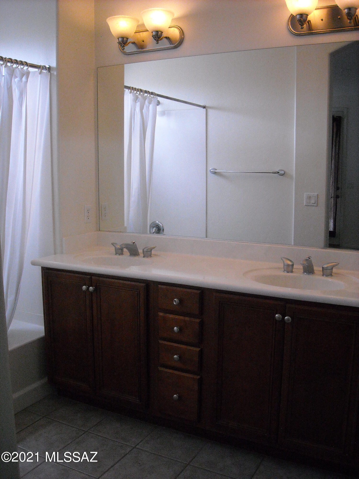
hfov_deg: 40.7
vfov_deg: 52.6
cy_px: 240
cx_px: 180
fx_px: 484
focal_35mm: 35
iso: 518
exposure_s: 1/250
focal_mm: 5.7
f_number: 2.8
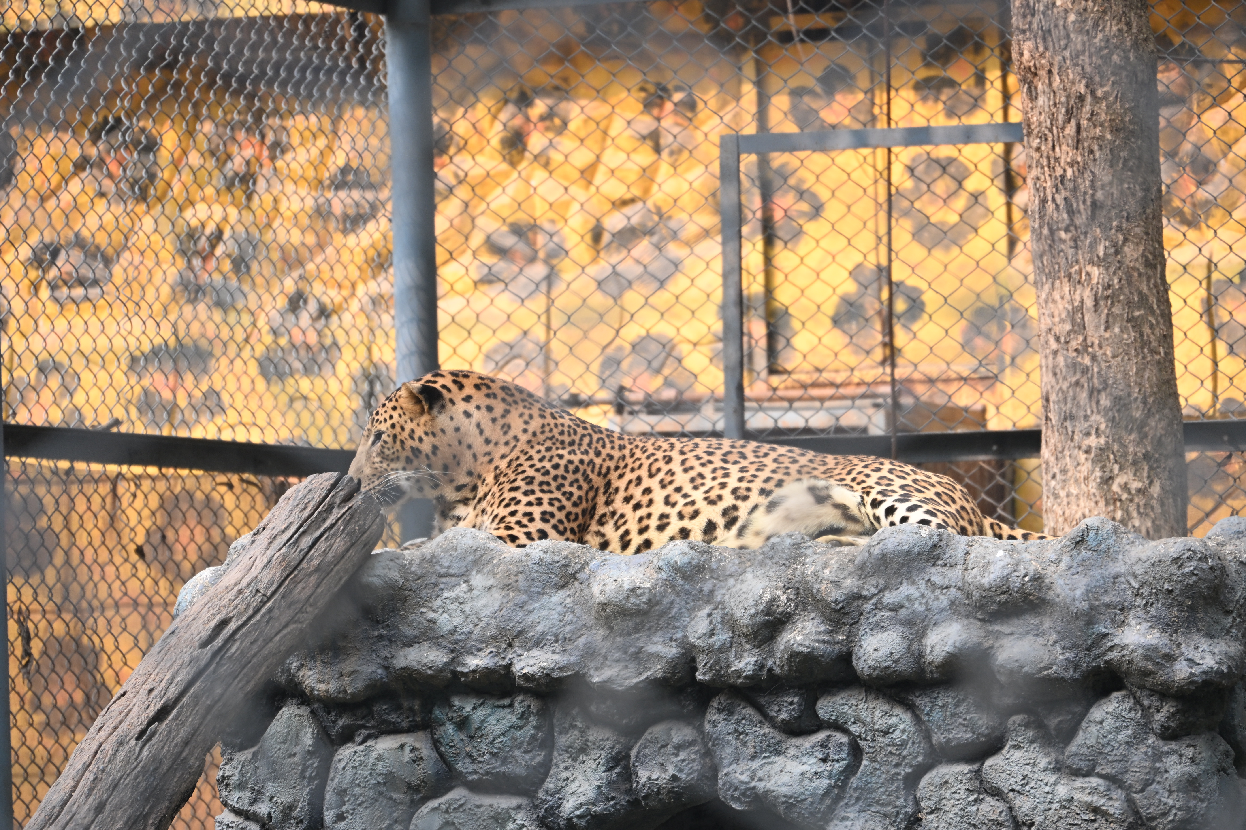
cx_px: 623
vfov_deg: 6.5
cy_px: 415
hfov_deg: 9.8
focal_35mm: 210
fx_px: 7268
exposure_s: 1/80
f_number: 6.3
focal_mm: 140
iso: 320
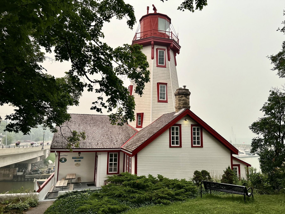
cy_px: 107
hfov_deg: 67.3
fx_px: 214
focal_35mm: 26
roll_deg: -2.5
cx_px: 142
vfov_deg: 53.1
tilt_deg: +11.0
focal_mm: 5.7
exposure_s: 1/4444
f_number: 1.5
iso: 50
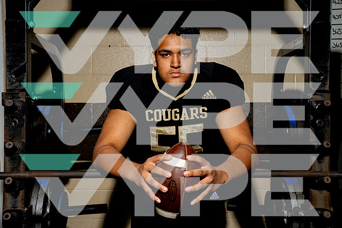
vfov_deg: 28.7
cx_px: 171
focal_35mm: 47
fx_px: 447
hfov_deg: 41.9
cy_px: 114
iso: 250
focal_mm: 47
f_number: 8
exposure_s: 1/250
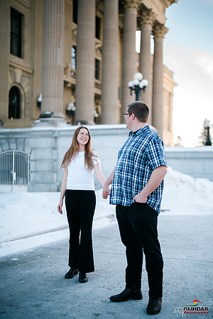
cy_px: 160
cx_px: 106
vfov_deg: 39.6
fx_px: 444
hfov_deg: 27.0
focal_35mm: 50
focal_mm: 50
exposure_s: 1/3200
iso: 250
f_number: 1.3
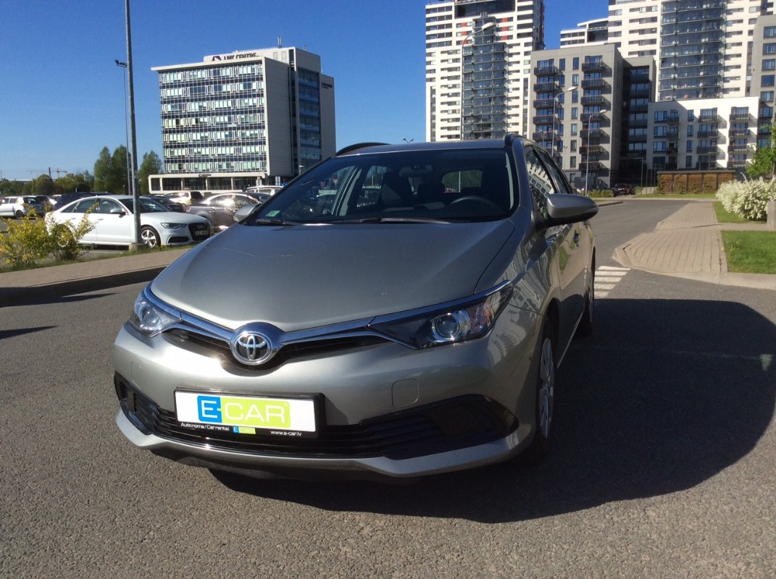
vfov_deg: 44.1
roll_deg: +1.7
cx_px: 388
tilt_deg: -9.9
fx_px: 716
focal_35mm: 32
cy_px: 290
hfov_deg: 56.9
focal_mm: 3.3
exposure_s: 1/1546
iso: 32
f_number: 2.4
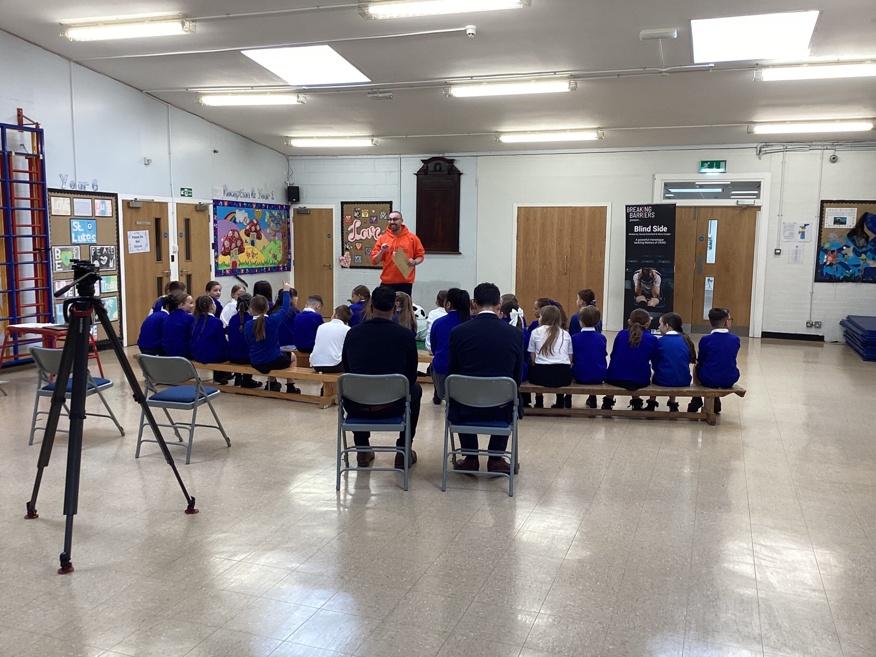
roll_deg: -1.0
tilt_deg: -7.8
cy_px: 328
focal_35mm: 31
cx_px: 438
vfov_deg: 45.4
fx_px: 784
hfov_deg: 58.4
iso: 64
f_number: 2.4
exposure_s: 1/50
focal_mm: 3.3
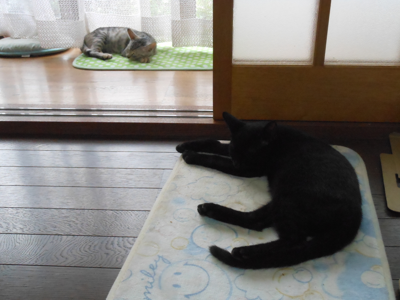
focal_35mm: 39
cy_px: 150
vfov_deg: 36.8
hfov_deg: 47.9
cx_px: 200
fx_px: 451
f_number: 4.3
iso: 800
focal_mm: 6.9
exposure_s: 1/60
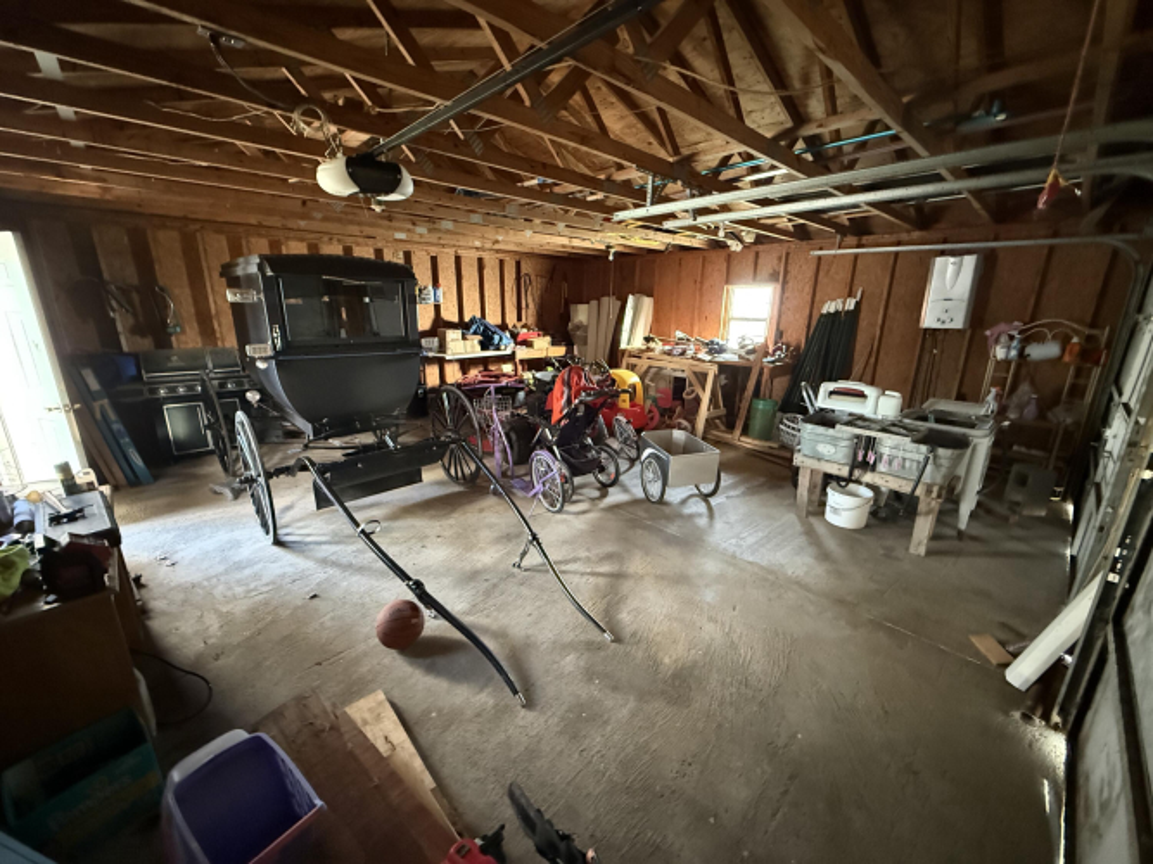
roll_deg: -0.5
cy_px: 432
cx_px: 576
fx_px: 466
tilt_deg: -15.7
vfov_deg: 85.7
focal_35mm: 14
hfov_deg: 102.1
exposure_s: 1/40
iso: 1600
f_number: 2.2
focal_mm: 2.22
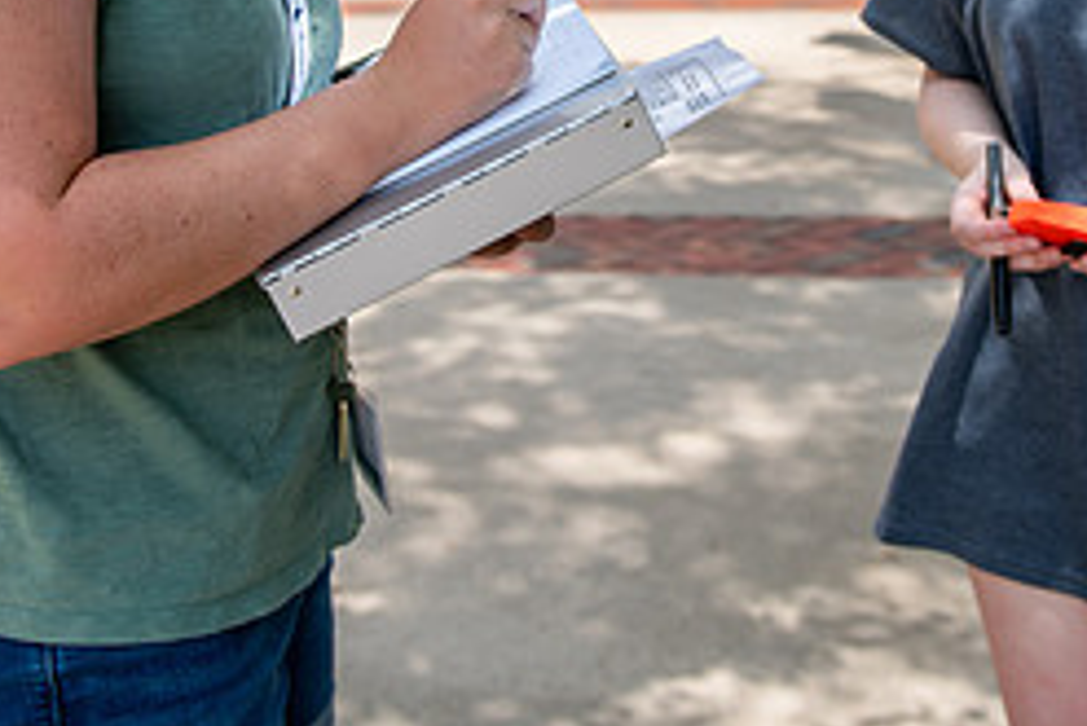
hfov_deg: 29.6
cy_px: -64
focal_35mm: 68
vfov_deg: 19.3
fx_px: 2054
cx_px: 607
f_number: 3.5
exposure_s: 1/500
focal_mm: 29
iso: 125
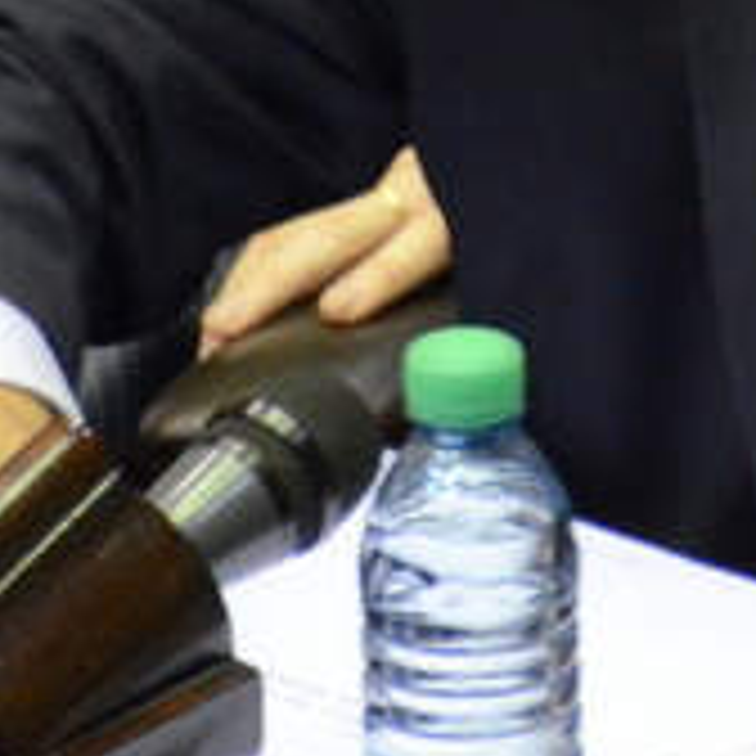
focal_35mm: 1595
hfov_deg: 1.1
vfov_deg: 1.1
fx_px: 39410
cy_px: -497
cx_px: 662
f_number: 6.3
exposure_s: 1/50
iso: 4000
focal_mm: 210
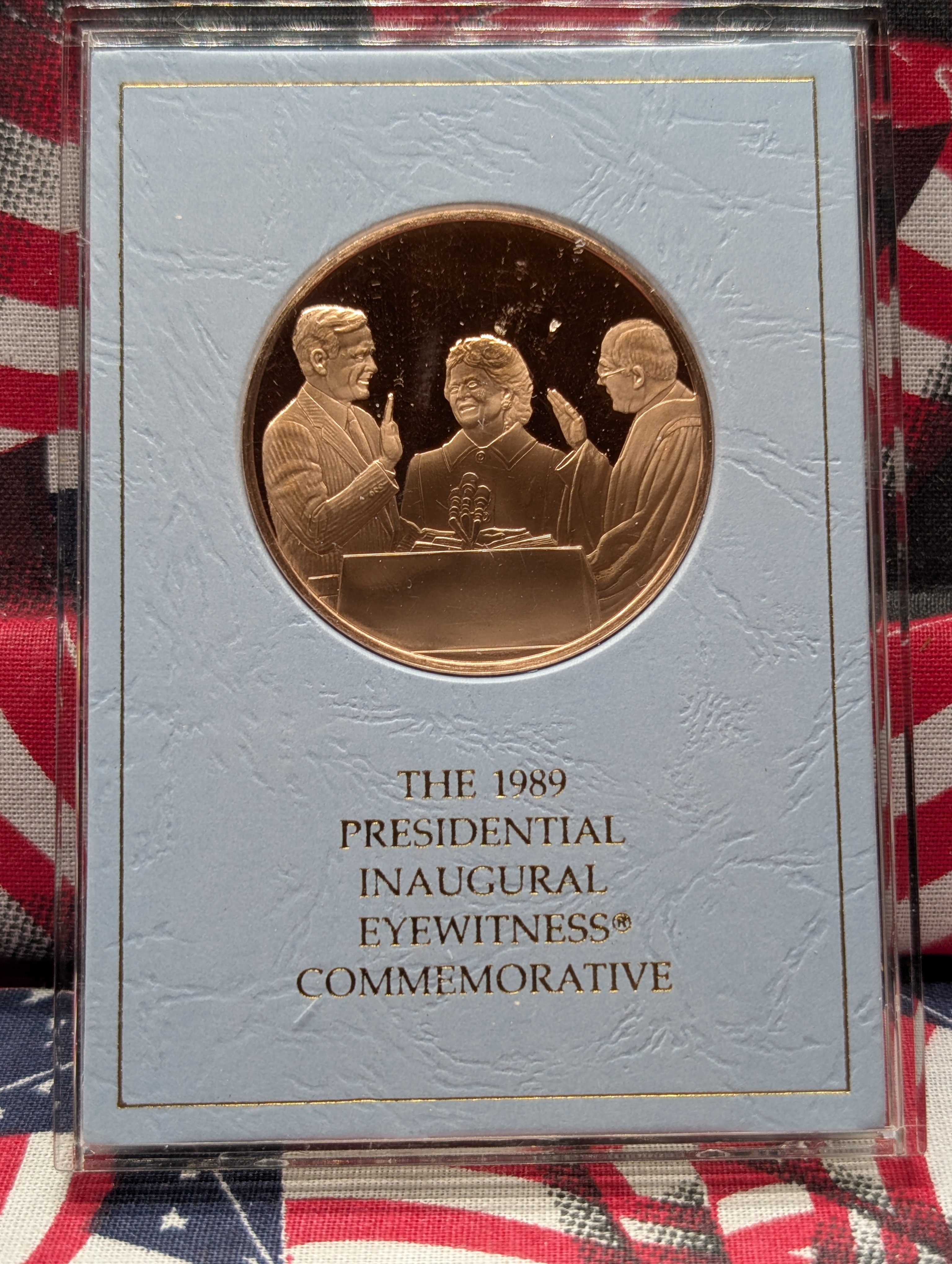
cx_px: 476
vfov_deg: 38.9
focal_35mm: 49
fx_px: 1792
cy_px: 632
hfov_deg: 29.7
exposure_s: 1/31.9
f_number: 1.68
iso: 27
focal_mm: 6.9
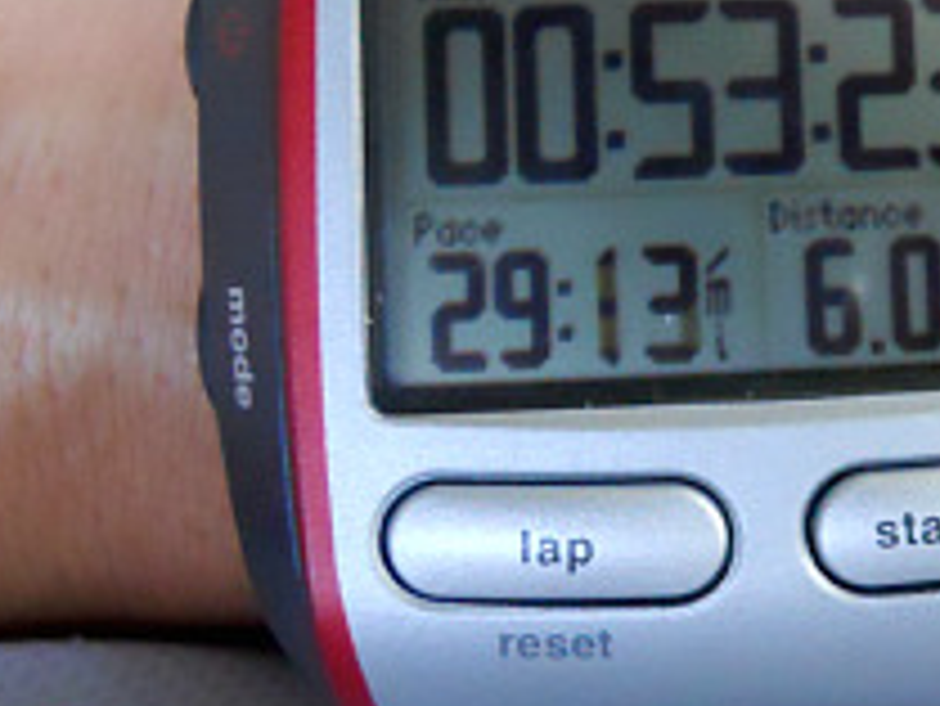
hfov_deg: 28.3
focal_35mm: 67
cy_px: 29
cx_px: 769
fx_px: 1820
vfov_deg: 21.3
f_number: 2.7
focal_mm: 5
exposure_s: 1/60
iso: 800
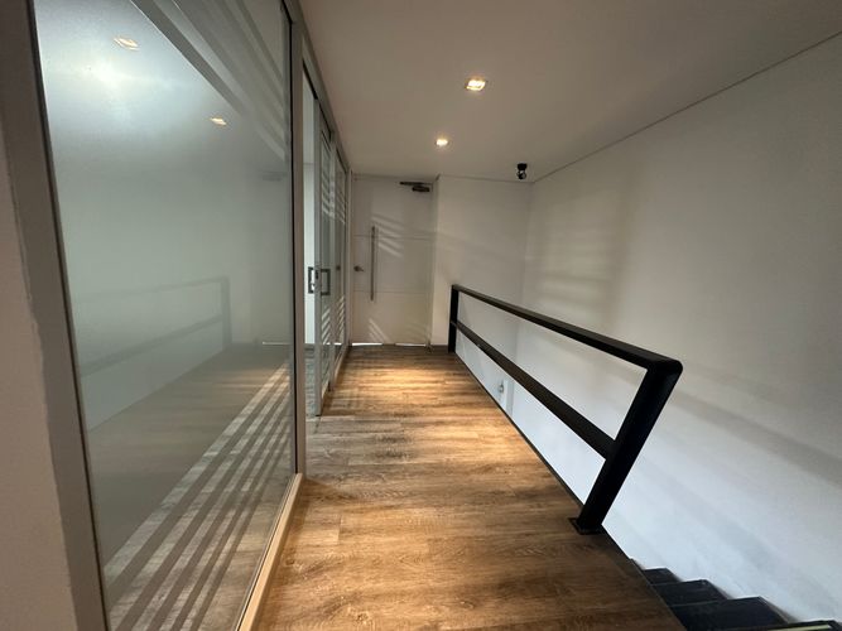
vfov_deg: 85.7
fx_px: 340
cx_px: 421
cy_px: 316
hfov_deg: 102.1
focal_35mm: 14
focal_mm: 2.22
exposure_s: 1/60
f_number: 2.2
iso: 400
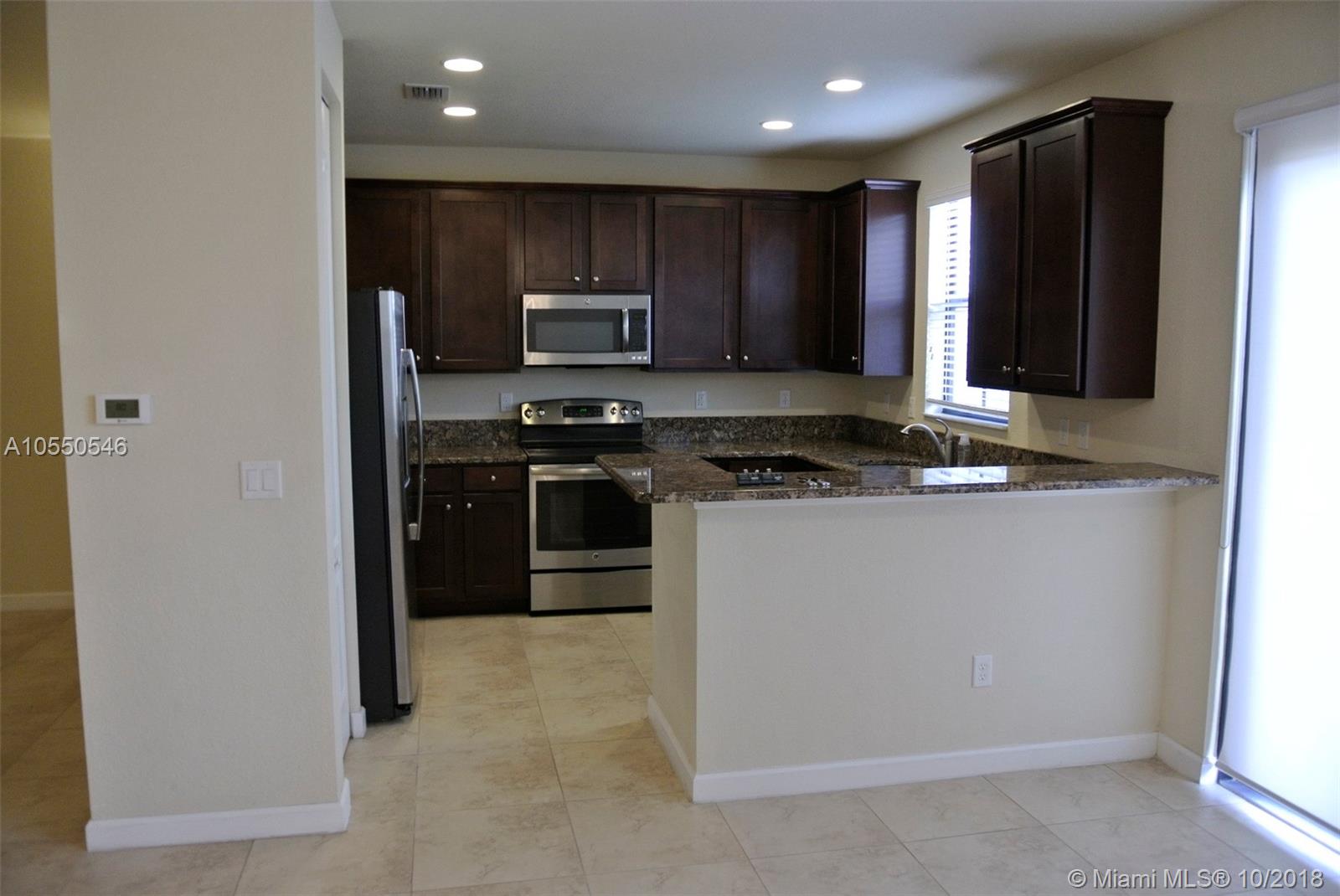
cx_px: 670
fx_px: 1006
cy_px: 448
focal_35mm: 27
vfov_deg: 48.0
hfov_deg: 67.3
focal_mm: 10
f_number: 3.5
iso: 400
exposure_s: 1/30
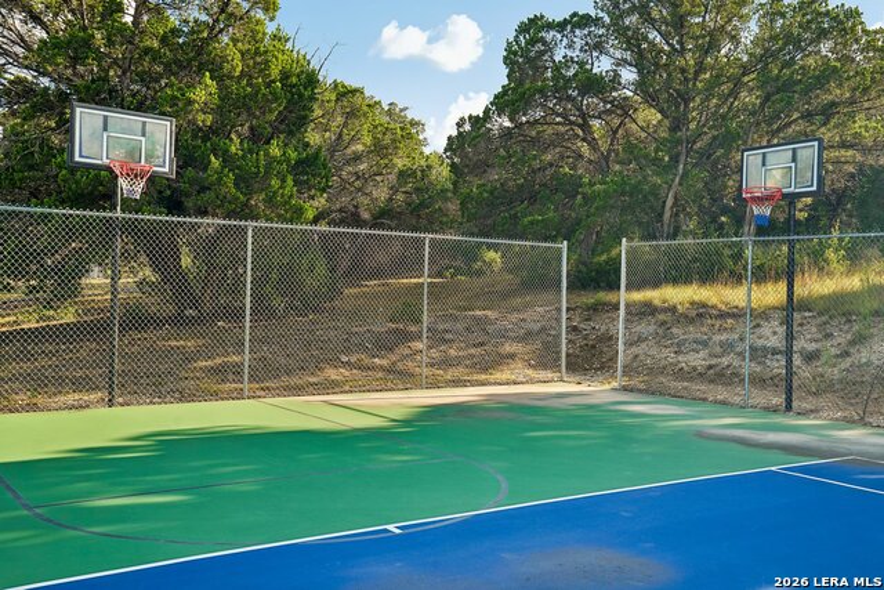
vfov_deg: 37.9
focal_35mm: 35
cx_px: 442
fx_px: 860
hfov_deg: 54.4
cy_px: 295
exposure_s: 1/80
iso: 200
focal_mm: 35
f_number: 8
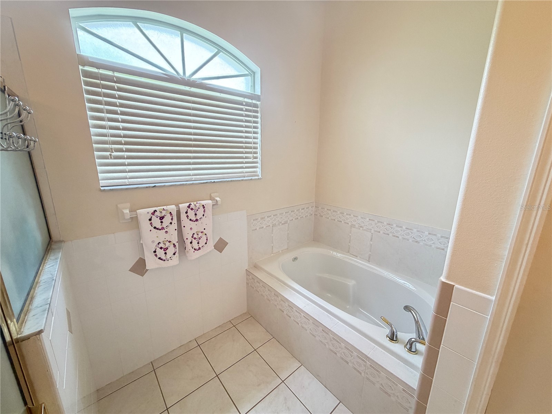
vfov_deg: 85.7
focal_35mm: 14
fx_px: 223
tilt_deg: -13.2
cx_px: 276
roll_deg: -0.6
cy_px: 207
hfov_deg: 102.1
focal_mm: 2.22
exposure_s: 1/60
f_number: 2.2
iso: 320
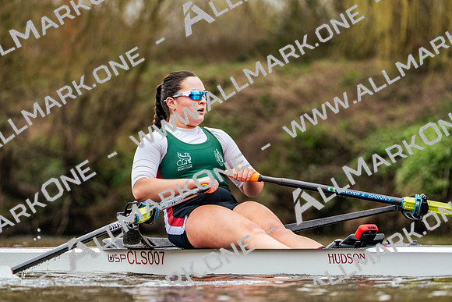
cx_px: 226
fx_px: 4031
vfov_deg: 4.3
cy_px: 151
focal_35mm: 321
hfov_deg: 6.4
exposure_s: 1/2000
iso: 2500
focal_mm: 321
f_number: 6.3
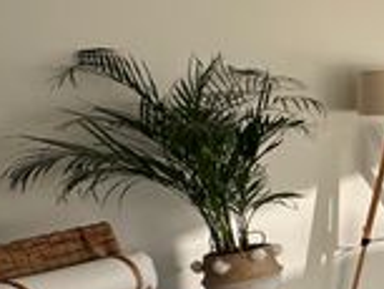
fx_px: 611
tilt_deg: -11.6
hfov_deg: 22.1
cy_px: 201
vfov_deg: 26.4
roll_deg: +0.6
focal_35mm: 55
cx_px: 683
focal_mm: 2.22
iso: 40
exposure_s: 1/217
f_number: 2.2
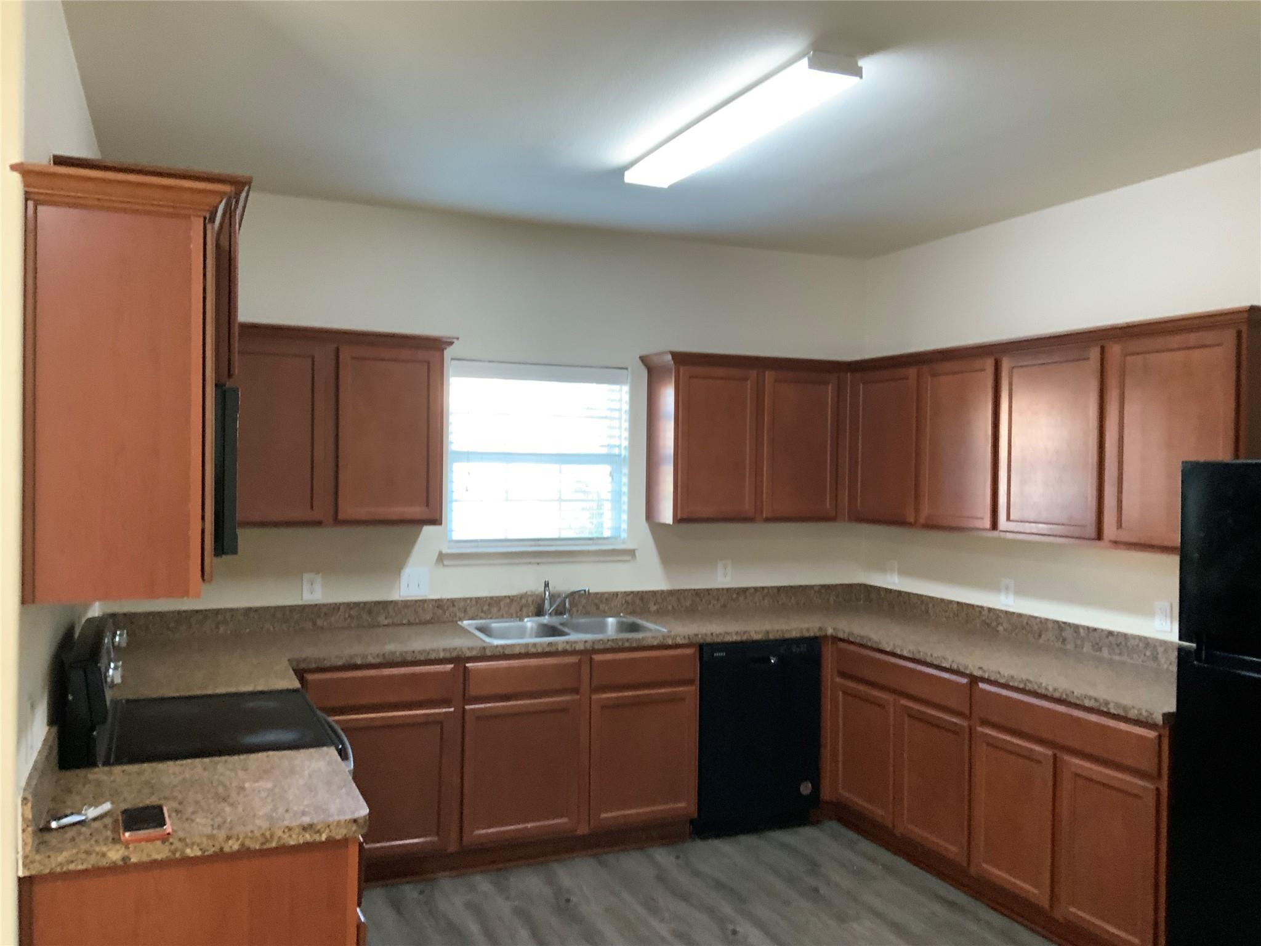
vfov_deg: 48.2
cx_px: 630
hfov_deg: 61.7
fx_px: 1056
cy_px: 473
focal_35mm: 29
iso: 200
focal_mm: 3
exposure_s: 1/40
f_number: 1.8
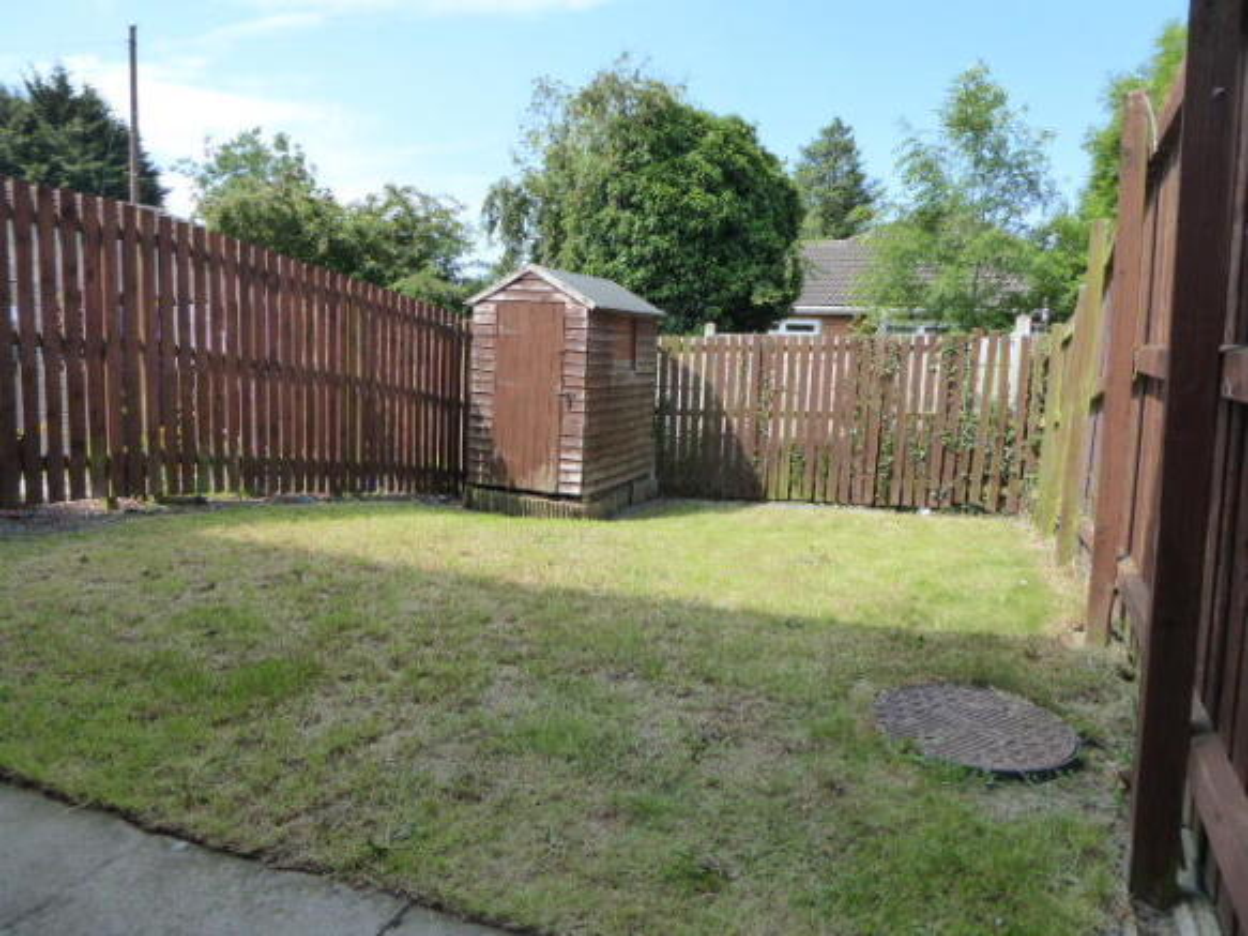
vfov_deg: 54.9
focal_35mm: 25
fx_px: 901
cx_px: 624
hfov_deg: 69.4
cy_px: 468
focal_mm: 4.3
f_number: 3.3
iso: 160
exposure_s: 1/400
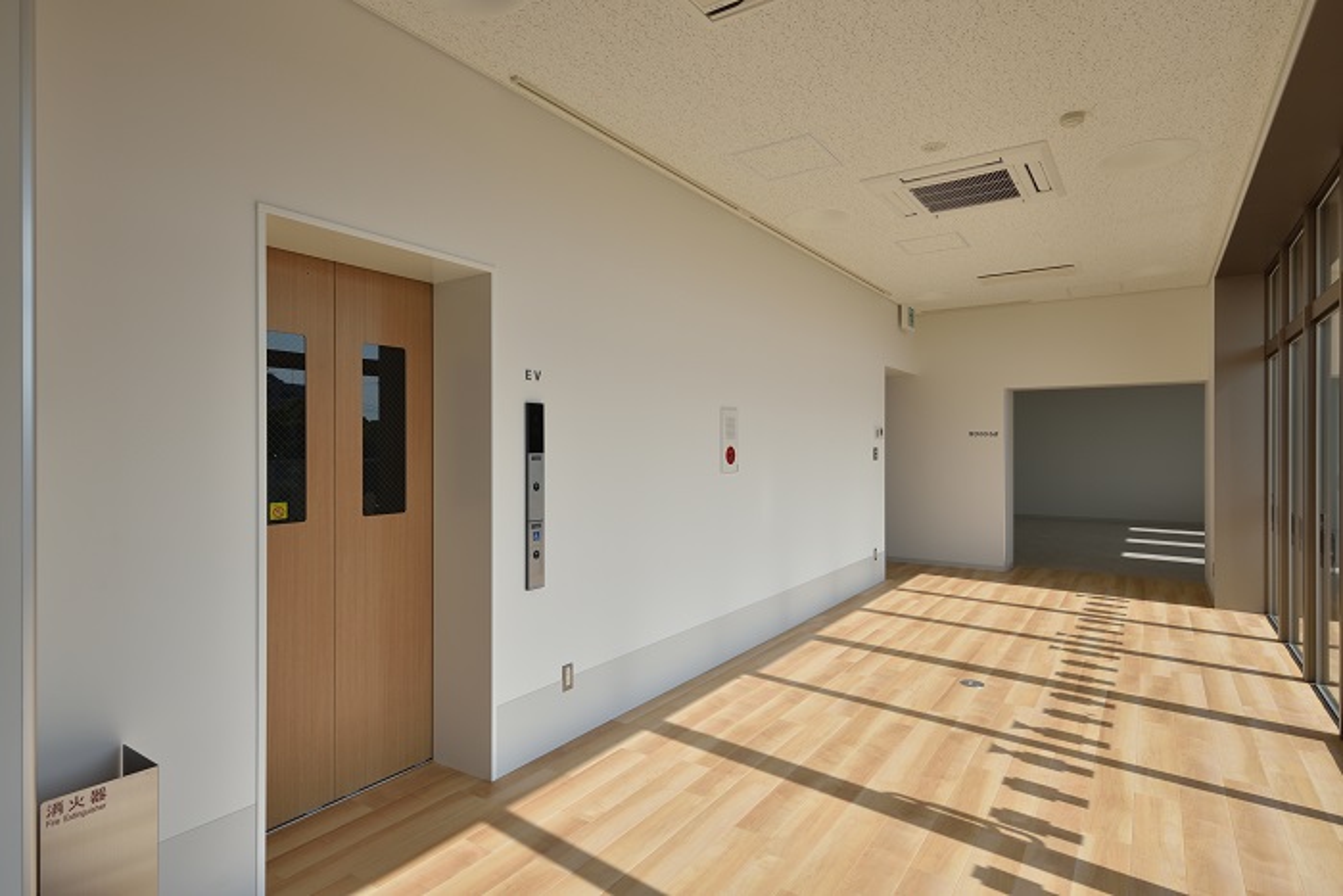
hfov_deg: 86.9
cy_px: 448
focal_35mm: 19
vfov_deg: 64.6
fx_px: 709
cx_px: 672
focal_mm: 19
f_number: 8
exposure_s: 1/250
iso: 100
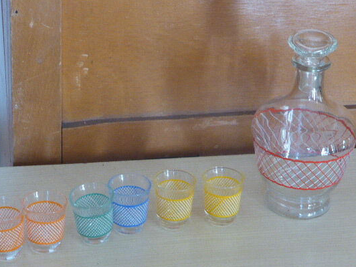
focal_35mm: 125
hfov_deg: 15.8
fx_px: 1286
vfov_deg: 11.9
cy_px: 141
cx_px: 205
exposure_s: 1/25
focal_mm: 17.1
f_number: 5.3
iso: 400
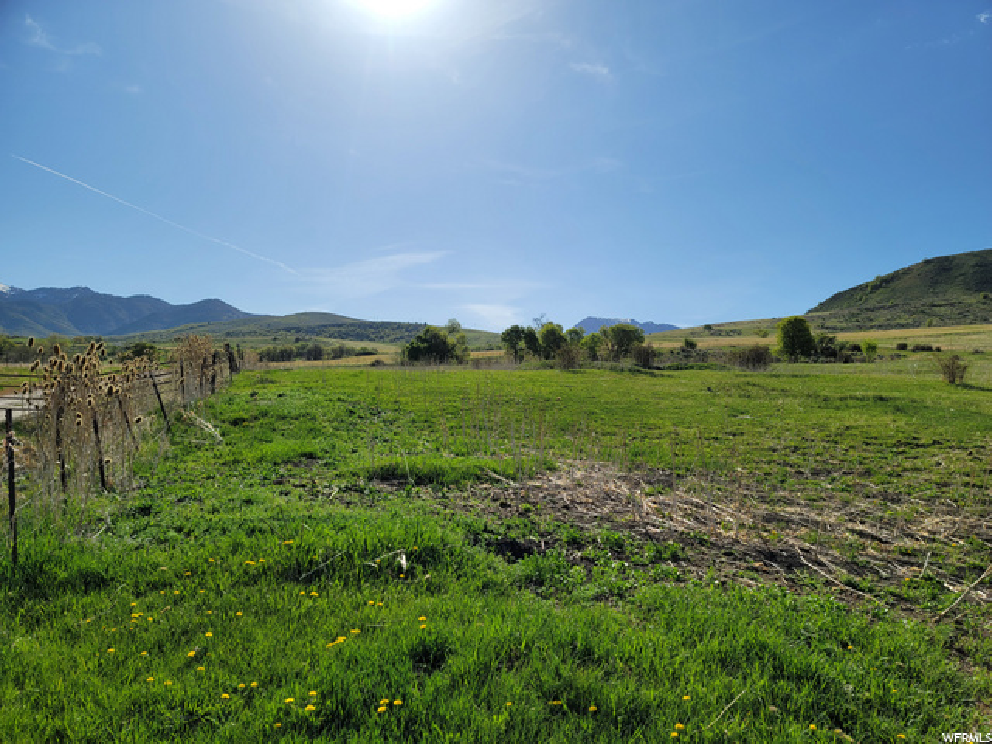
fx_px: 716
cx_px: 496
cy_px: 372
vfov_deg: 54.9
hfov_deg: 69.4
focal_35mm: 25
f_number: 1.8
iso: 20
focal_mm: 7
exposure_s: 1/1919
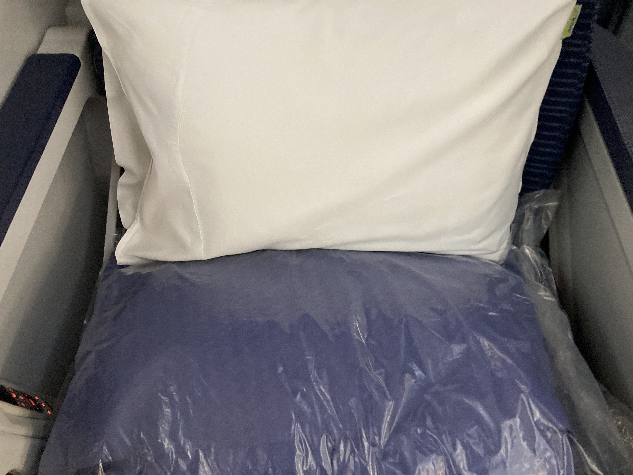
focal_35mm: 28
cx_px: 316
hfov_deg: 63.4
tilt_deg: -55.8
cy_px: 238
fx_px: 512
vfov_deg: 49.7
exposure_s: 1/28
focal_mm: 3.99
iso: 500
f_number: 1.8
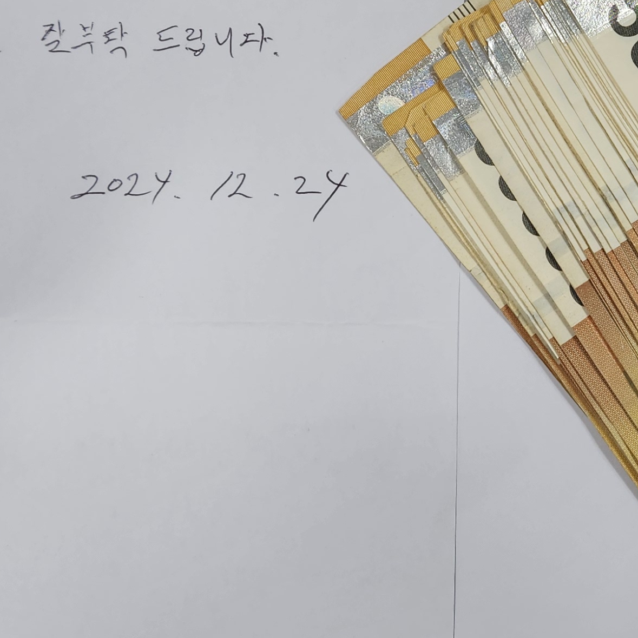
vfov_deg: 24.7
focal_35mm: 69
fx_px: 1439
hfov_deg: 24.7
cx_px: 494
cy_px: 164
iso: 50
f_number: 1.8
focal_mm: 5.4
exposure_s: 1/120
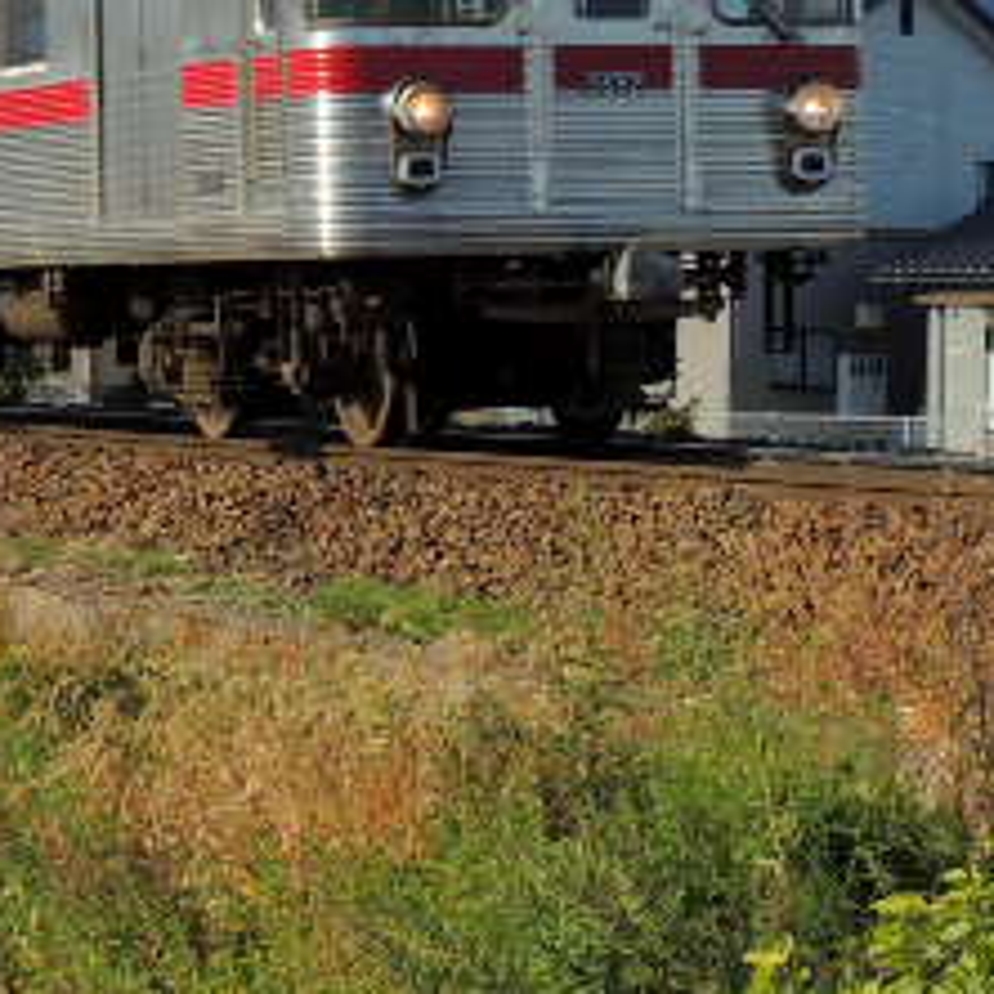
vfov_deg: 11.3
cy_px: 72
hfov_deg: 11.4
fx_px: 4971
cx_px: 175
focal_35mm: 153
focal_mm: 10.7
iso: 100
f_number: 5.3
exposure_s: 1/400
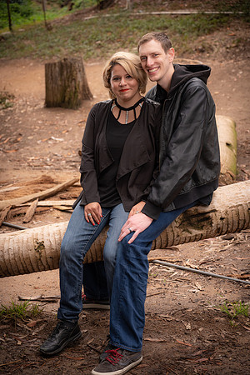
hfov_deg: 21.9
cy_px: 188
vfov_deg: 32.4
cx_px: 125
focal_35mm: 62
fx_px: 646
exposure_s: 1/160
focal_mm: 62
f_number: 4
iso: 200
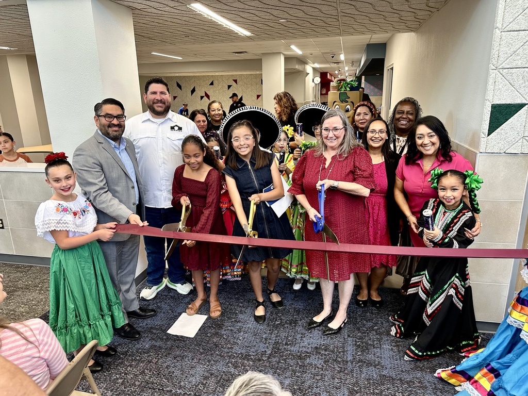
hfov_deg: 71.6
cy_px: 198
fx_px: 366
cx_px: 264
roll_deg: +1.3
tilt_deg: -9.1
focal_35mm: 24
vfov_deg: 56.8
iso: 200
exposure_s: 1/60
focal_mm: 6.86
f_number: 1.78
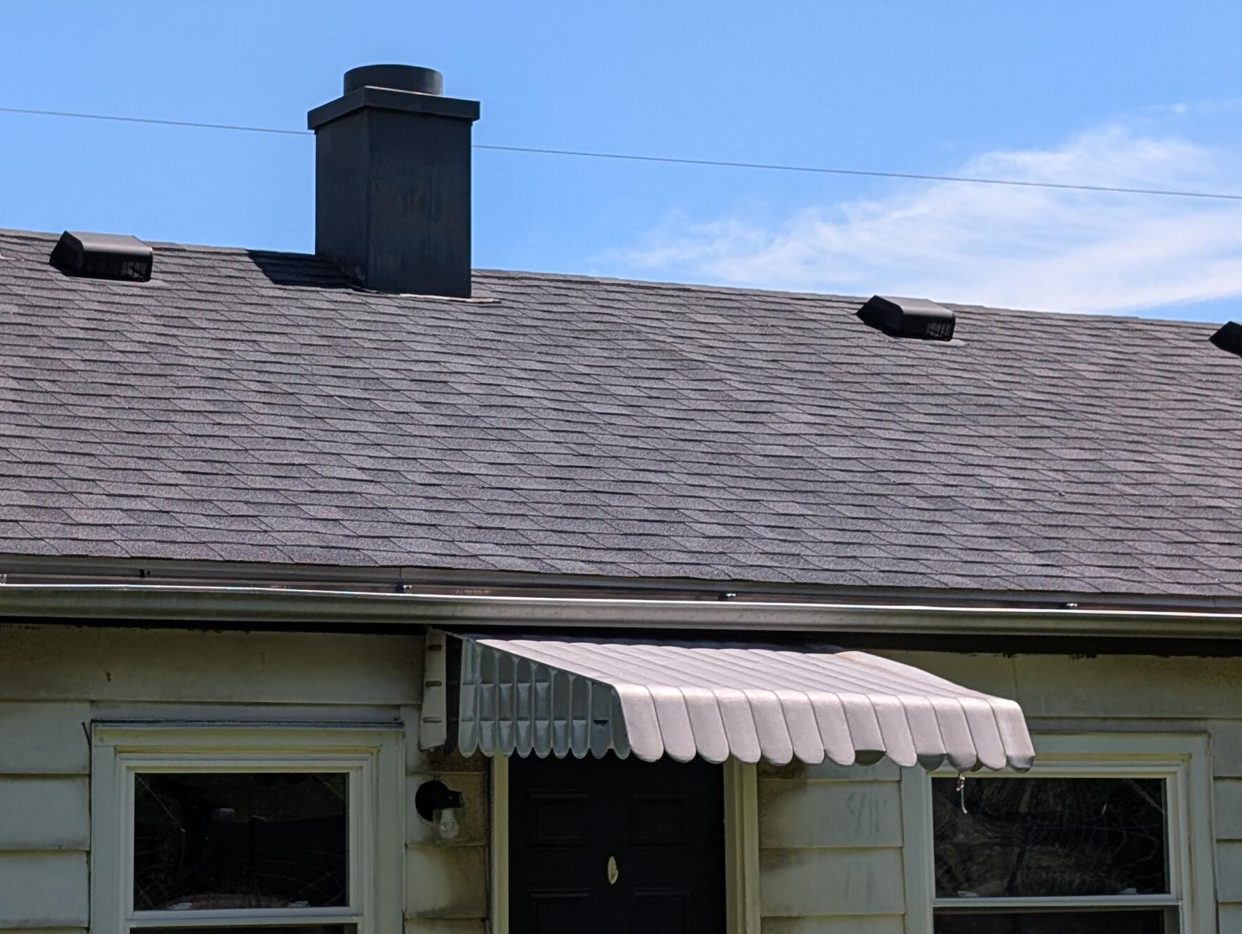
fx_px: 3018
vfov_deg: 17.6
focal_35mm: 84
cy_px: 377
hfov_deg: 23.2
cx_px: 505
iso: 22
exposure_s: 1/1156
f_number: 1.68
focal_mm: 6.9
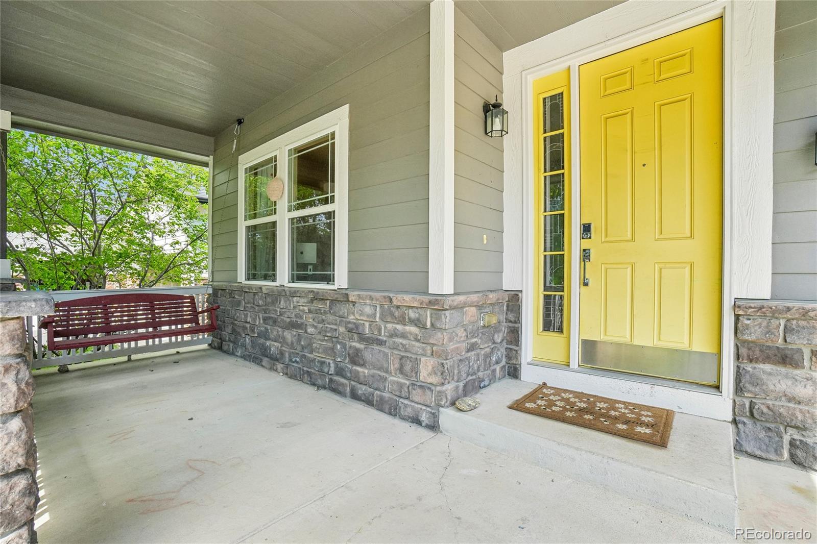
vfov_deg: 77.3
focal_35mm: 15
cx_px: 408
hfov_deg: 100.4
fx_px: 340
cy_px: 272
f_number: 8
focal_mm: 10
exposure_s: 1/250
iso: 400
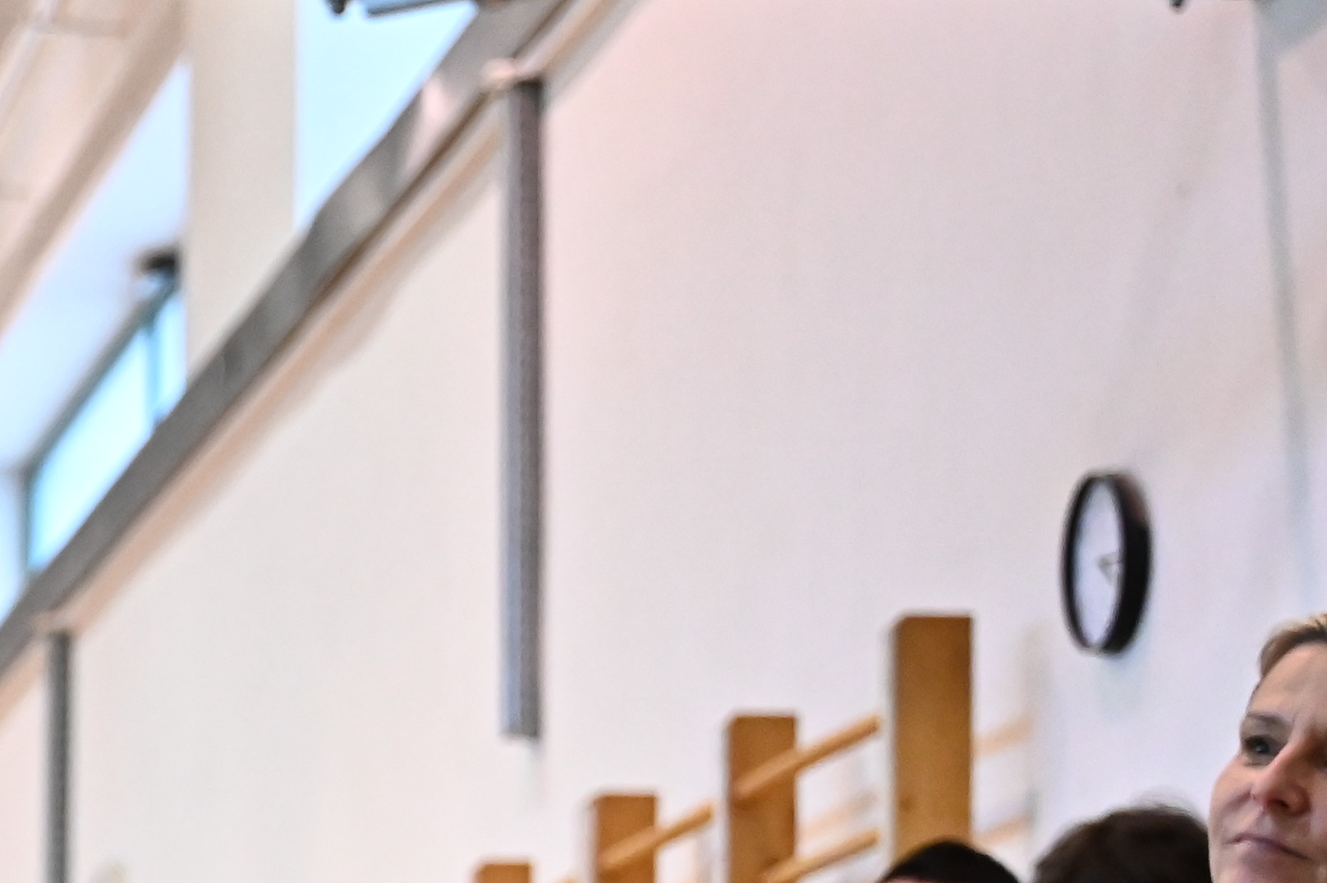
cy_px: 1427
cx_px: -817
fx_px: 5378
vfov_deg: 9.1
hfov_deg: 13.1
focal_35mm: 146
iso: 4000
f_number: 2.8
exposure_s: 1/500
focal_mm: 39
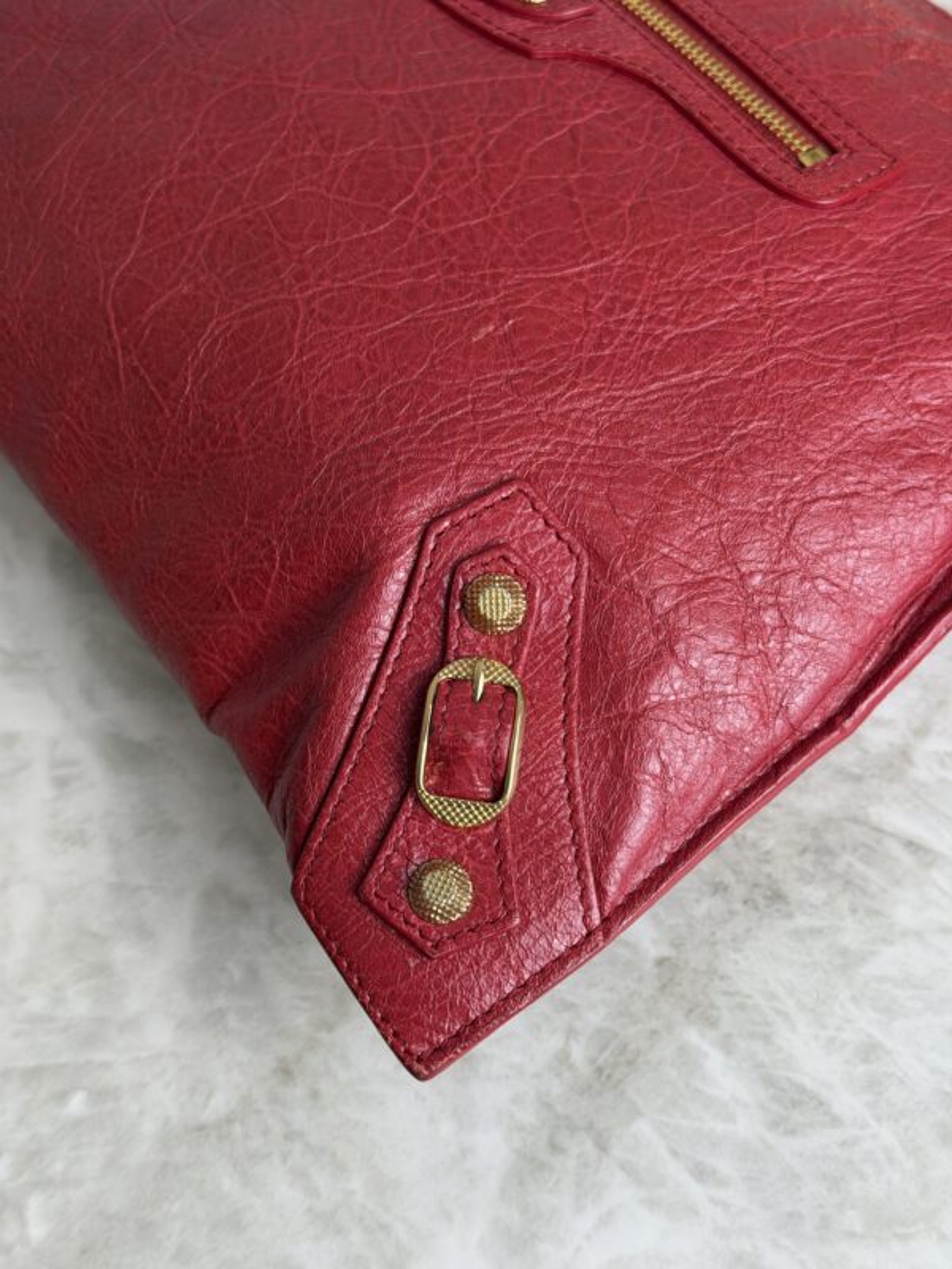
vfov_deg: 39.7
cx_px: 476
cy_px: 634
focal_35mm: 48
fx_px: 1760
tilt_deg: -61.0
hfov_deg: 30.3
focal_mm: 6.76
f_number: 1.78
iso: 80
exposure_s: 1/120
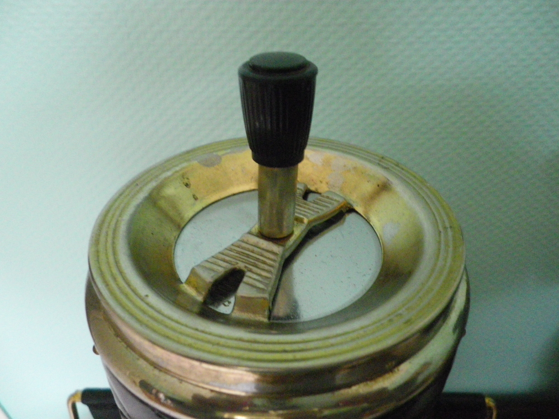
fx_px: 452
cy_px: 210
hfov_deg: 63.4
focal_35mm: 28
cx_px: 280
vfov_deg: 49.7
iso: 800
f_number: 2.6
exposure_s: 1/20
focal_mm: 4.9
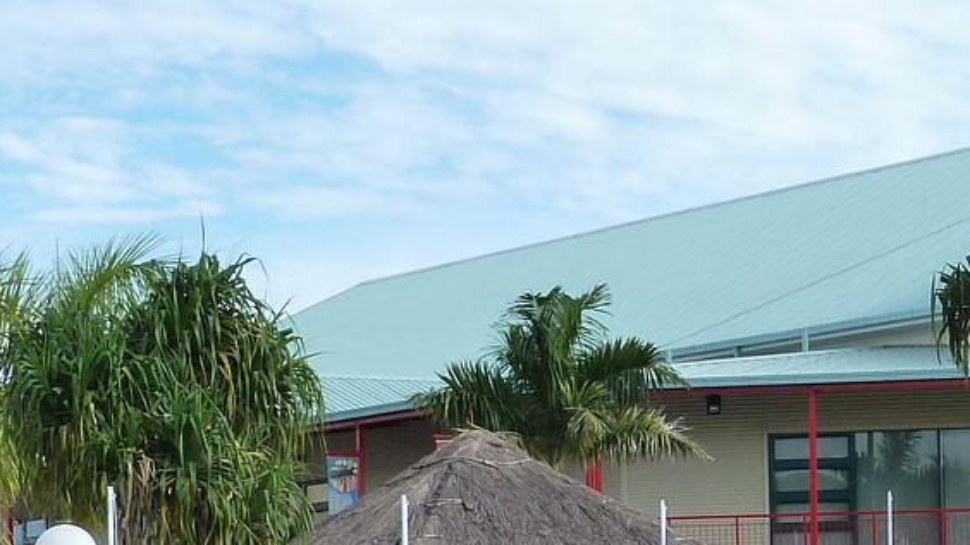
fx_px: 3497
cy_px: 562
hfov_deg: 15.6
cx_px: 913
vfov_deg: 8.9
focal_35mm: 136
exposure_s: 1/320
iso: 125
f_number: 4
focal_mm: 7.3
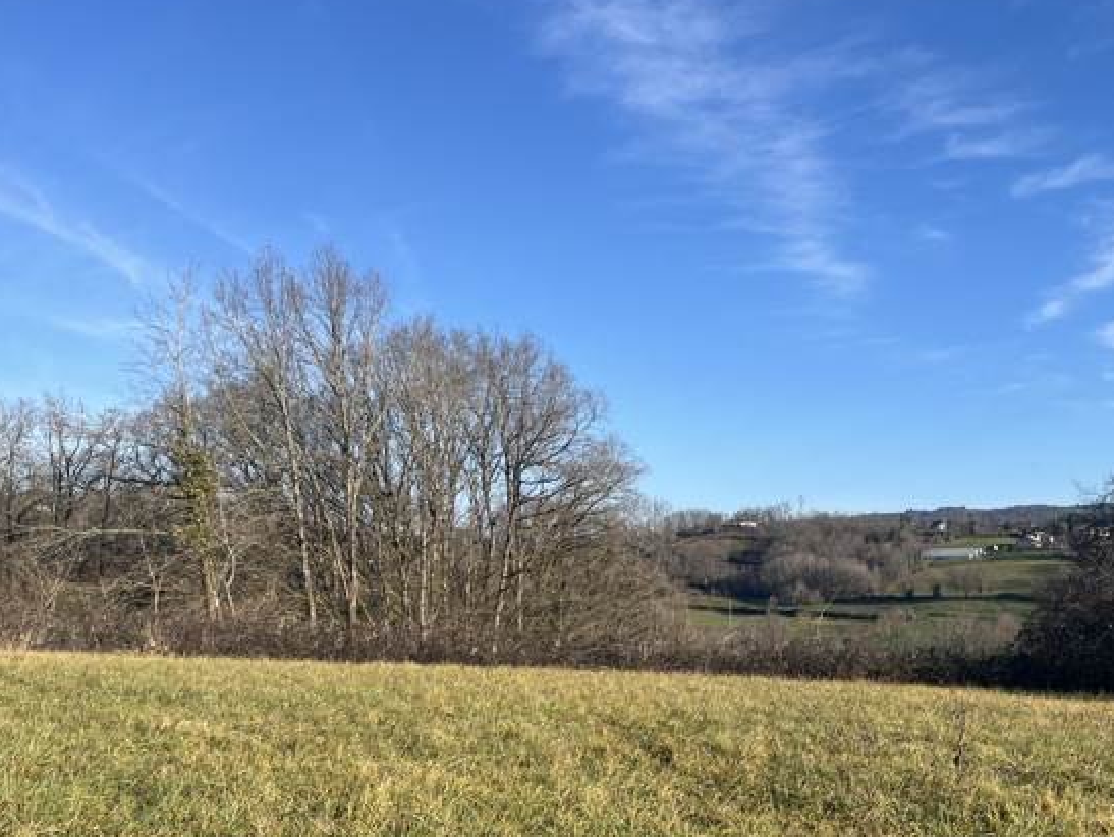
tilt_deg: -0.3
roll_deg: +0.4
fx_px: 1224
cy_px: 552
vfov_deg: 37.4
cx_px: 705
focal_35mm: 38
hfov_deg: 48.4
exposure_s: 1/2899
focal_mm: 5.1
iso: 50
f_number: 1.6
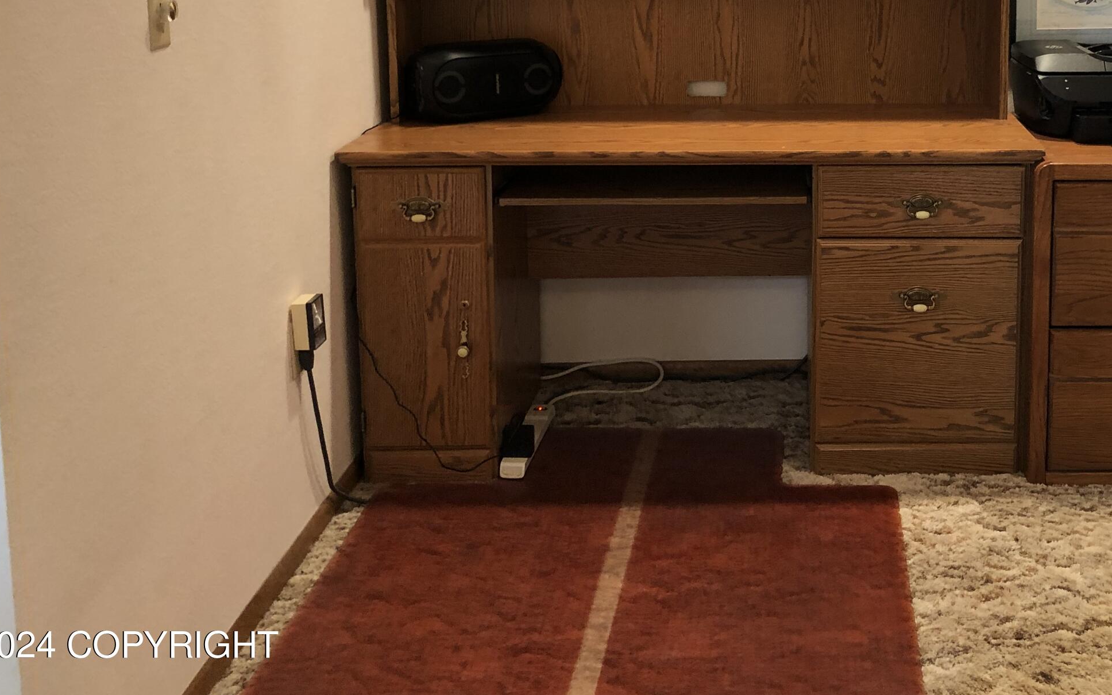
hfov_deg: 42.4
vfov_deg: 26.9
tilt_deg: -8.8
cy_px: 58
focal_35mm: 46
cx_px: 808
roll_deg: +1.4
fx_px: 1394
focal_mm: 4
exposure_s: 1/17
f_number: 1.8
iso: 40
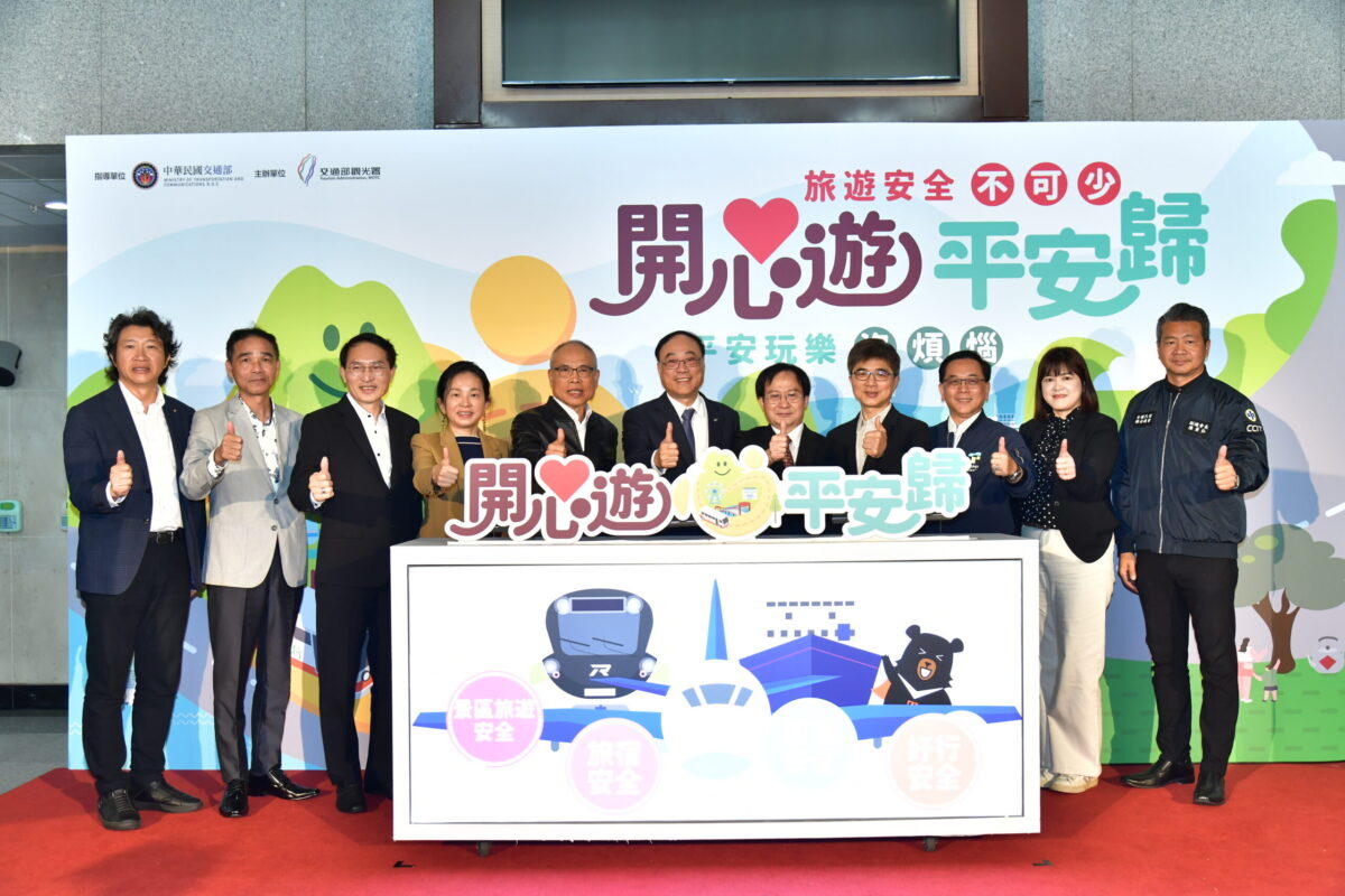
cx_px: 672
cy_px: 448
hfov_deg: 54.4
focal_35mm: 35
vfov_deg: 37.9
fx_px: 1308
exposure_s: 1/80
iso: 1000
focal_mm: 35
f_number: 5.6
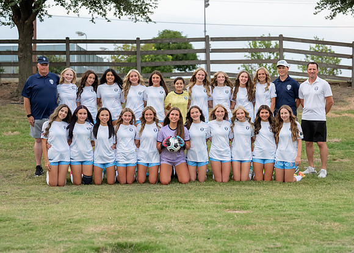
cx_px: 185
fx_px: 637
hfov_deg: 31.1
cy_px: 134
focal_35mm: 63
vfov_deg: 22.4
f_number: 2.5
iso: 800
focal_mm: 50
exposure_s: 1/1250
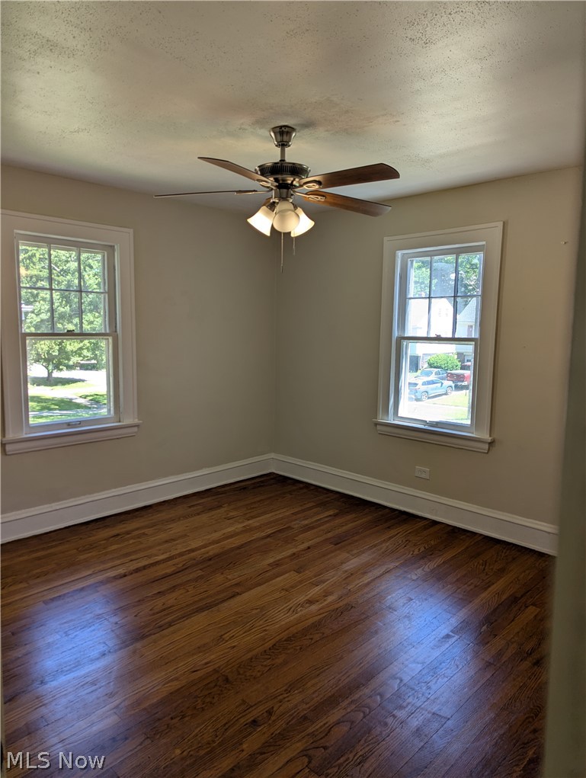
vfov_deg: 71.5
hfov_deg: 56.9
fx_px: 540
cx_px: 293
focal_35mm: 24
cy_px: 389
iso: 32
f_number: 1.85
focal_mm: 6.81
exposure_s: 1/120
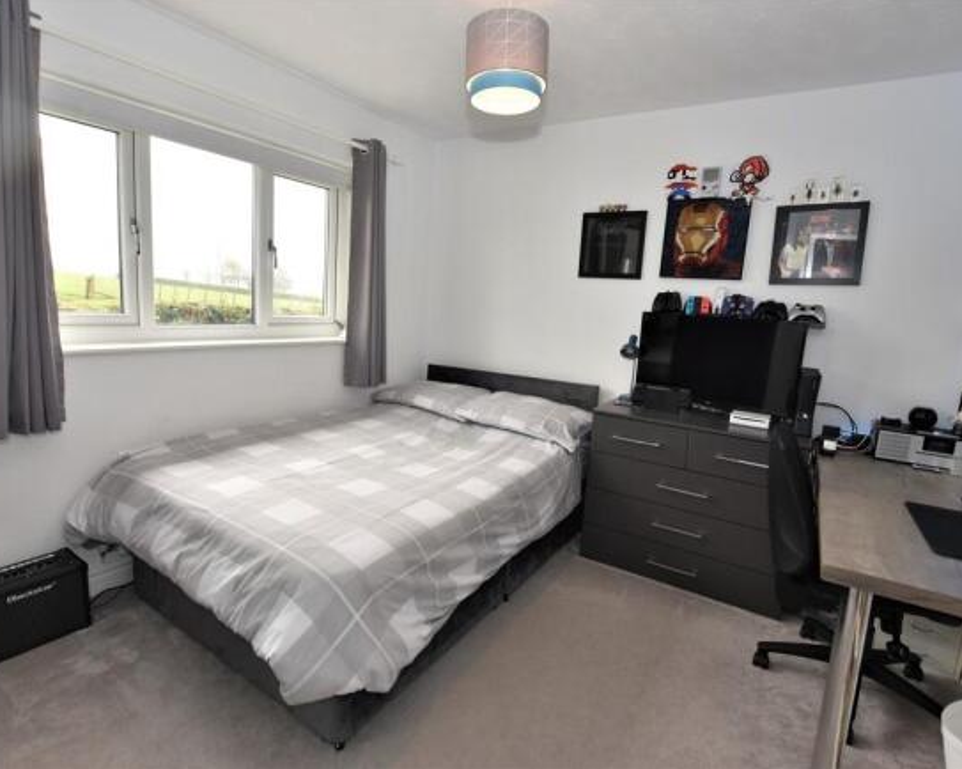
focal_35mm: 17
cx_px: 470
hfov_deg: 89.6
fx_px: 484
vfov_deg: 76.9
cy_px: 384
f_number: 5.6
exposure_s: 1/125
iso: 200
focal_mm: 10
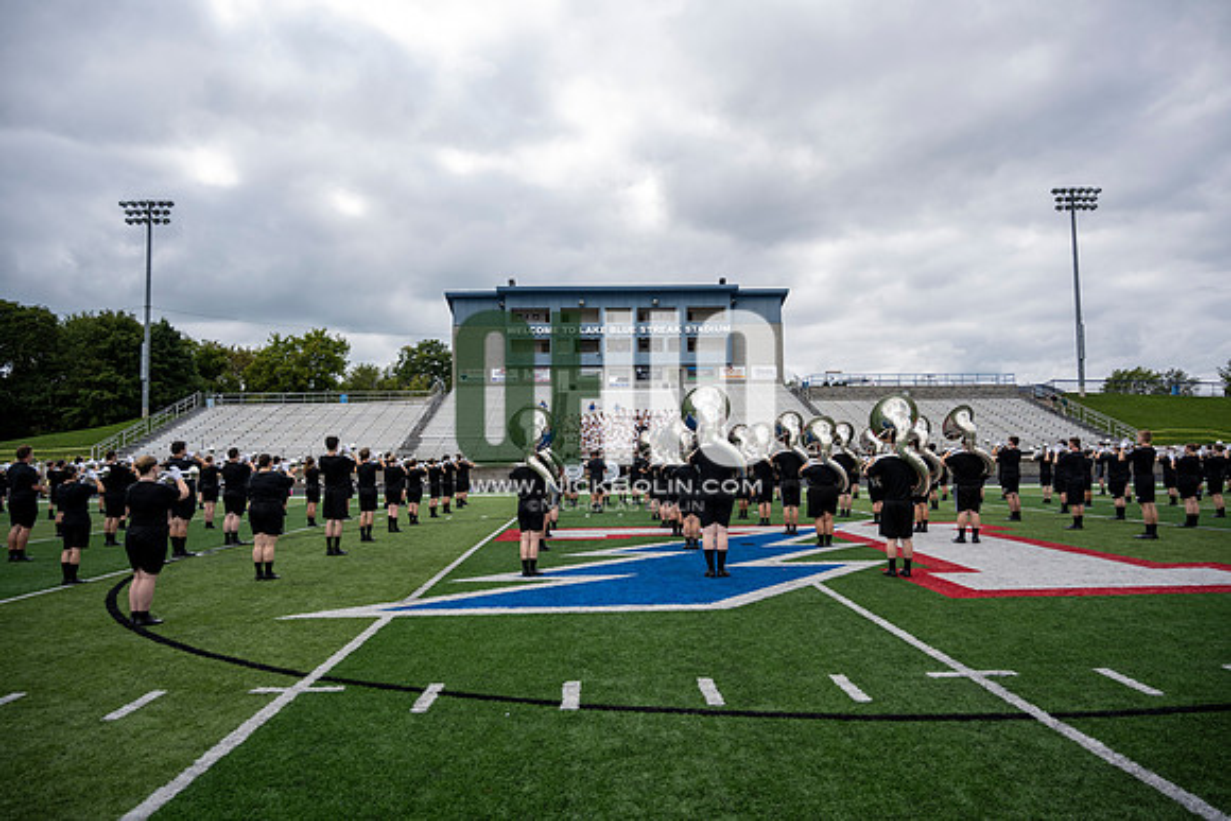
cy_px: 410
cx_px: 616
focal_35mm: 24
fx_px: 821
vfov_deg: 53.2
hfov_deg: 73.7
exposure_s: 1/800
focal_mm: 24
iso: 160
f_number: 4
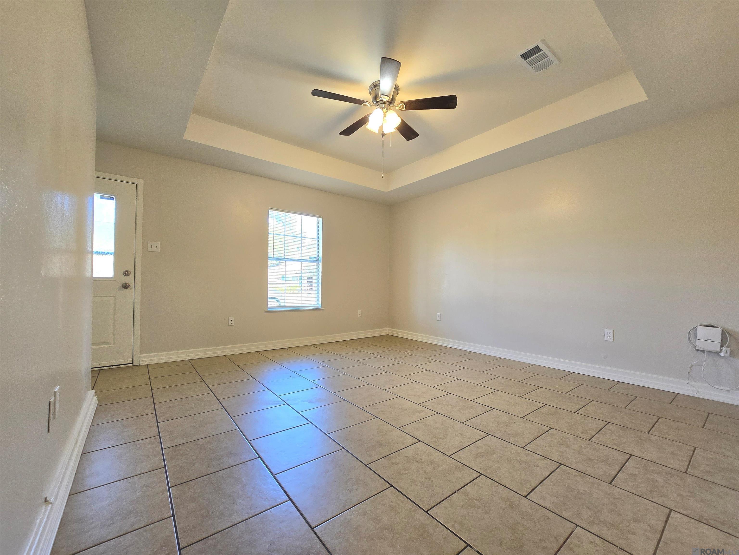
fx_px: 278
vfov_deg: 89.9
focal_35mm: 13
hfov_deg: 106.2
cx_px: 370
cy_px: 278
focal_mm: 2.2
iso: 100
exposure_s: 1/60
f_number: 2.2
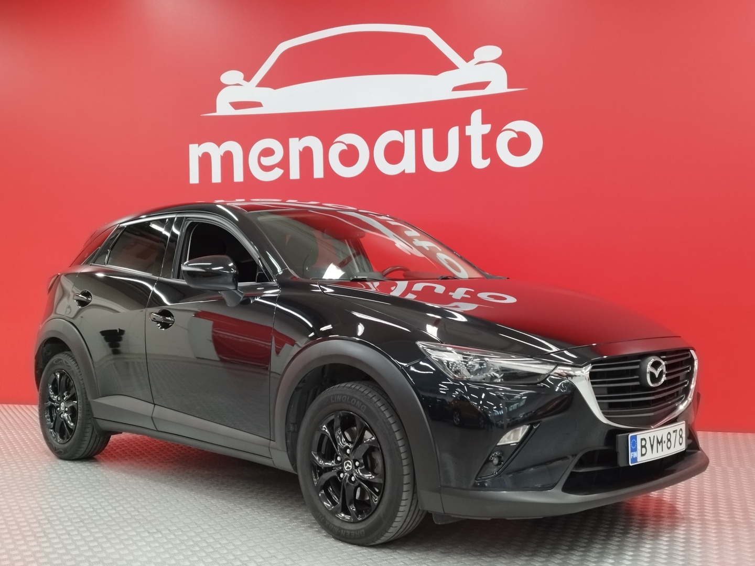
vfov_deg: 54.9
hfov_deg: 69.4
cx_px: 378
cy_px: 283
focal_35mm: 25
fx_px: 545
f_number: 1.89
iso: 180
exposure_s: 1/50
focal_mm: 5.95
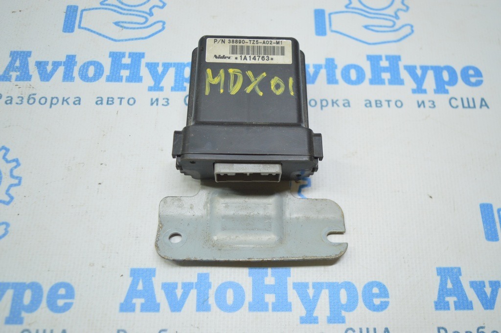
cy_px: 166
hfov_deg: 53.2
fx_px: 501
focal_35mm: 36
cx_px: 250
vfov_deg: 36.8
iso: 400
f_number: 4
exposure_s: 1/60
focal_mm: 24
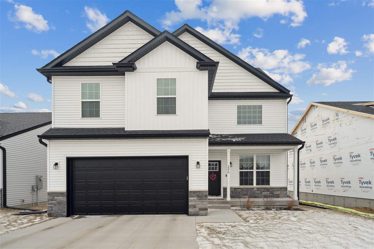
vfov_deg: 64.5
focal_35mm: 19
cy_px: 124
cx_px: 187
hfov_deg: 86.9
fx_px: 197
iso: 400
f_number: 10
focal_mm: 19
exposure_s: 1/250
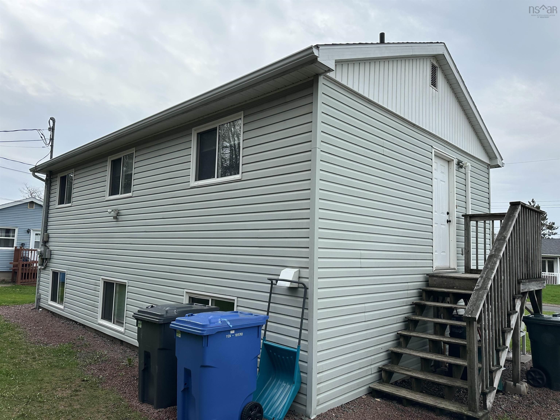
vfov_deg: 56.8
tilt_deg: +4.5
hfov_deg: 71.6
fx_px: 388
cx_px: 280
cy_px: 210
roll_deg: -1.4
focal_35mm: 24
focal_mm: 6.86
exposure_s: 1/2203
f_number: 1.78
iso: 80
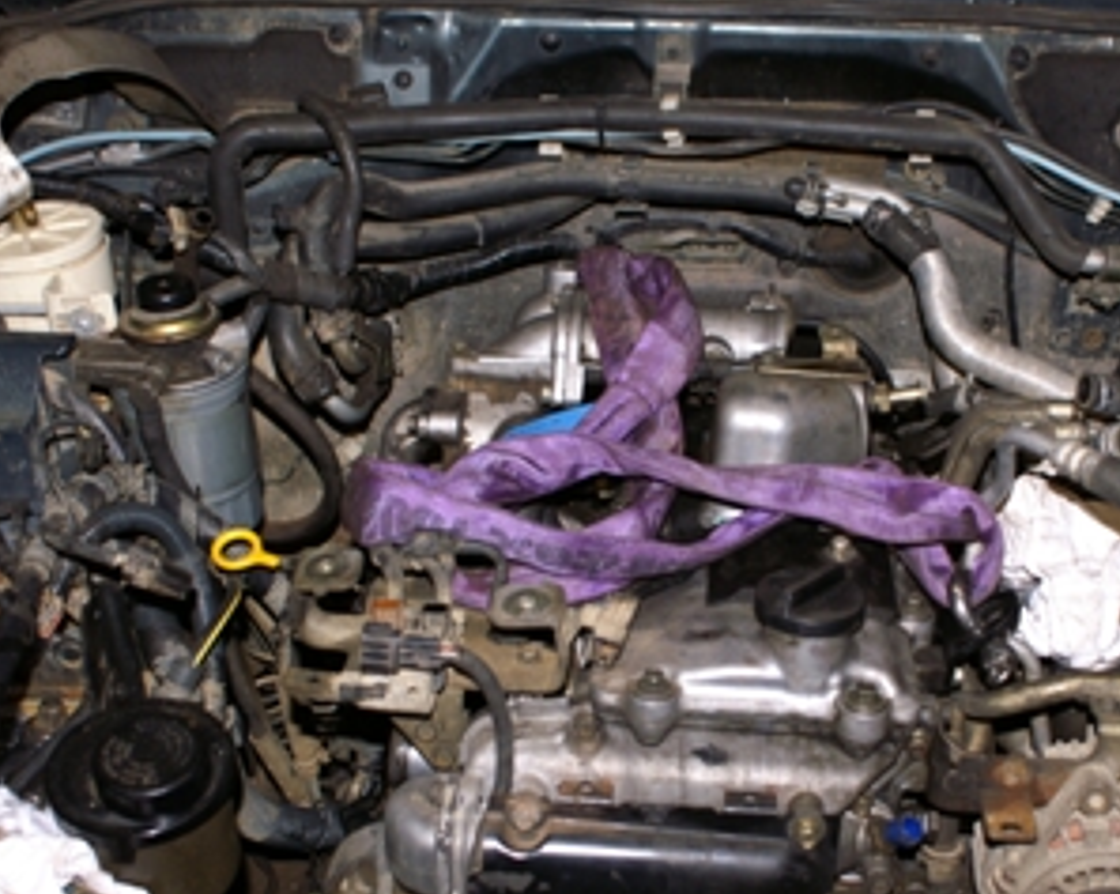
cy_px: 460
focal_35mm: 51
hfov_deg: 36.5
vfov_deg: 29.6
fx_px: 1689
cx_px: 709
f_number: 4.5
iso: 400
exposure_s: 1/60
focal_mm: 24
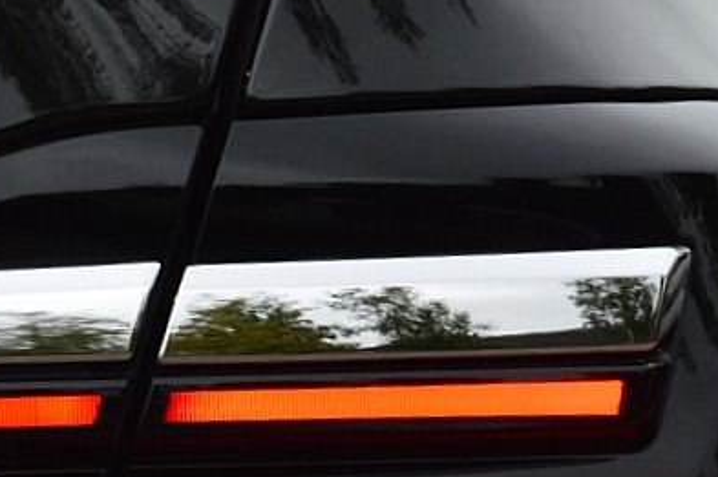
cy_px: 168
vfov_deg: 4.0
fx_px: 6794
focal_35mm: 341
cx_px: -90
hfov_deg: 6.0
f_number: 9
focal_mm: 55
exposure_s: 1/125
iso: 400
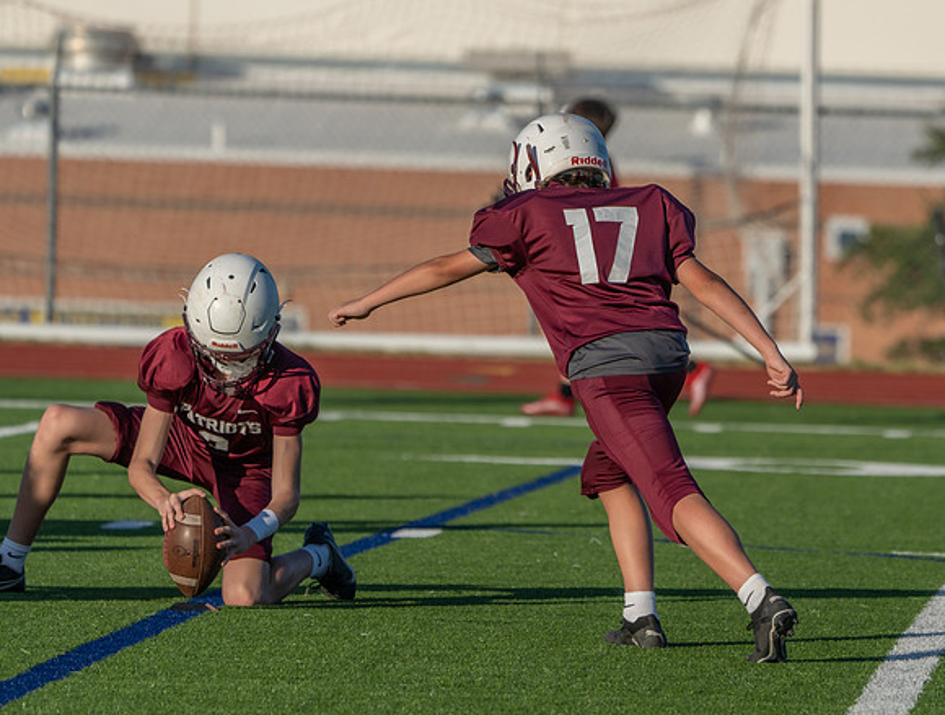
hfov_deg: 5.1
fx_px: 10701
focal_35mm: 391
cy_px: 349
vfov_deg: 3.8
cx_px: 703
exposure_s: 1/1000
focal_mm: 274
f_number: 5.6
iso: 125
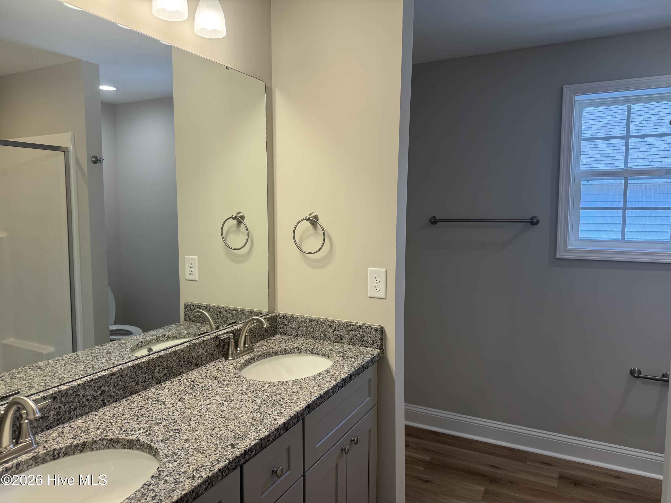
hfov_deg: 71.6
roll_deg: -0.2
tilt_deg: -5.7
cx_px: 336
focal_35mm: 24
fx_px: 465
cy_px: 252
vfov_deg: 56.8
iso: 80
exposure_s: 1/128
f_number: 1.78
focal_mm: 6.76
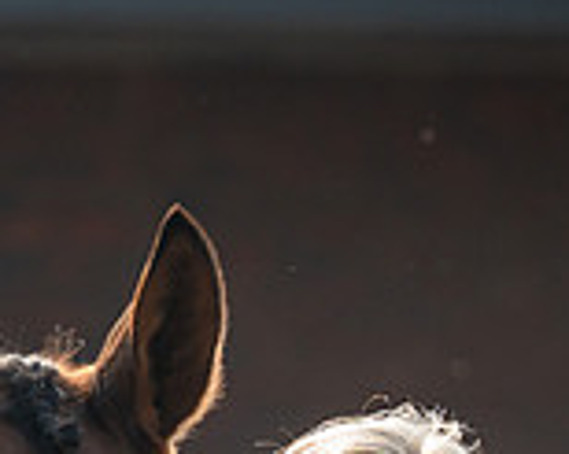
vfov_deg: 1.5
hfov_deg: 1.9
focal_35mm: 1034
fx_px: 17402
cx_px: 232
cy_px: 530
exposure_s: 1/500
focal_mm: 135
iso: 80
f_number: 4
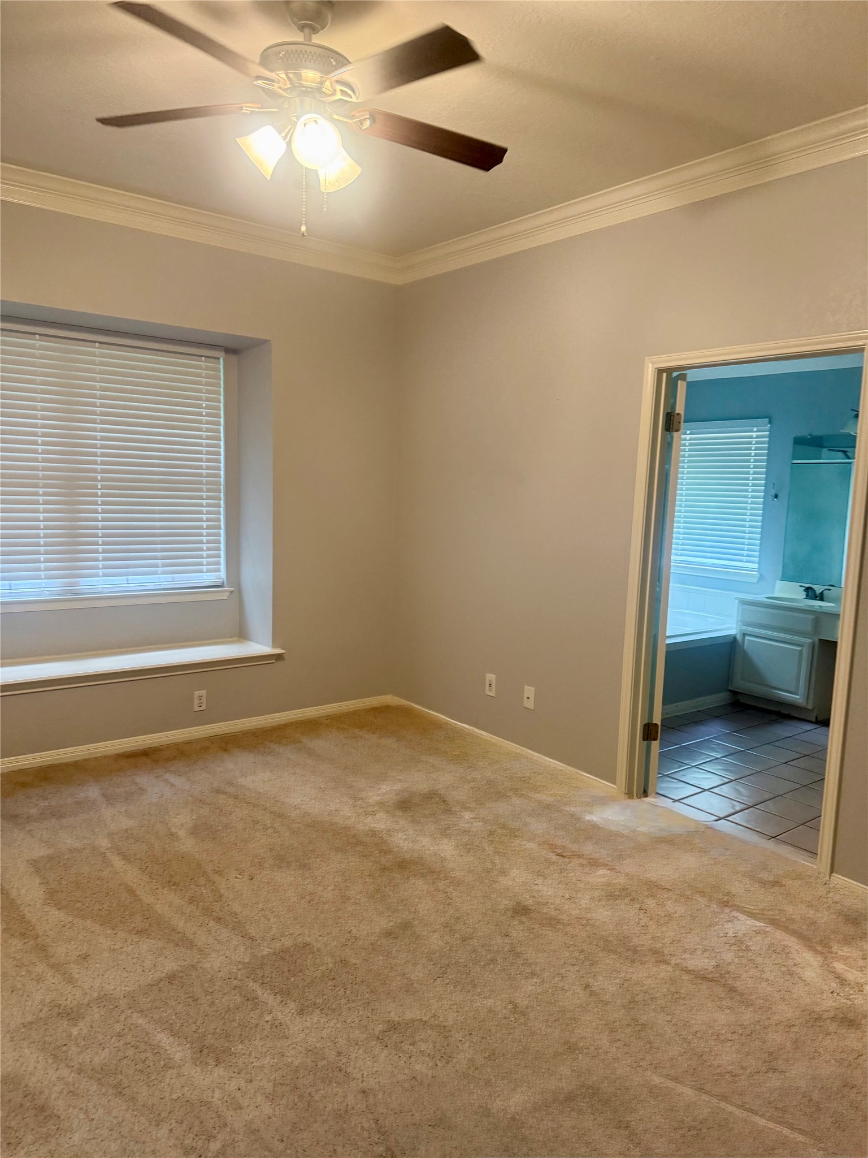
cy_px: 579
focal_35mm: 24
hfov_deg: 56.8
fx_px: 802
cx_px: 434
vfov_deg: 71.6
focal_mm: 6.76
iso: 250
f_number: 1.78
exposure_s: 1/60
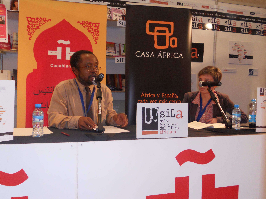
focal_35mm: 32
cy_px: 100
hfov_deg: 56.8
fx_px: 246
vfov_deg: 44.2
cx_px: 133
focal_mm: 5.8
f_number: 3.5
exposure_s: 1/25
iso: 200
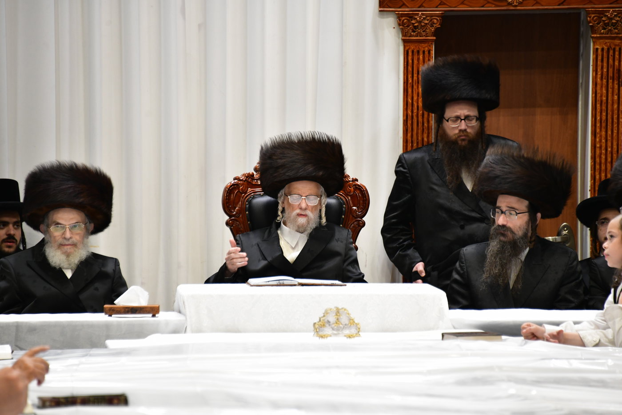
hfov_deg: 6.9
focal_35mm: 300
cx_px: 311
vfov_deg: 4.6
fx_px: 5182
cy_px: 208
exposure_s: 1/100
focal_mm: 300
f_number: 5.6
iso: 2000
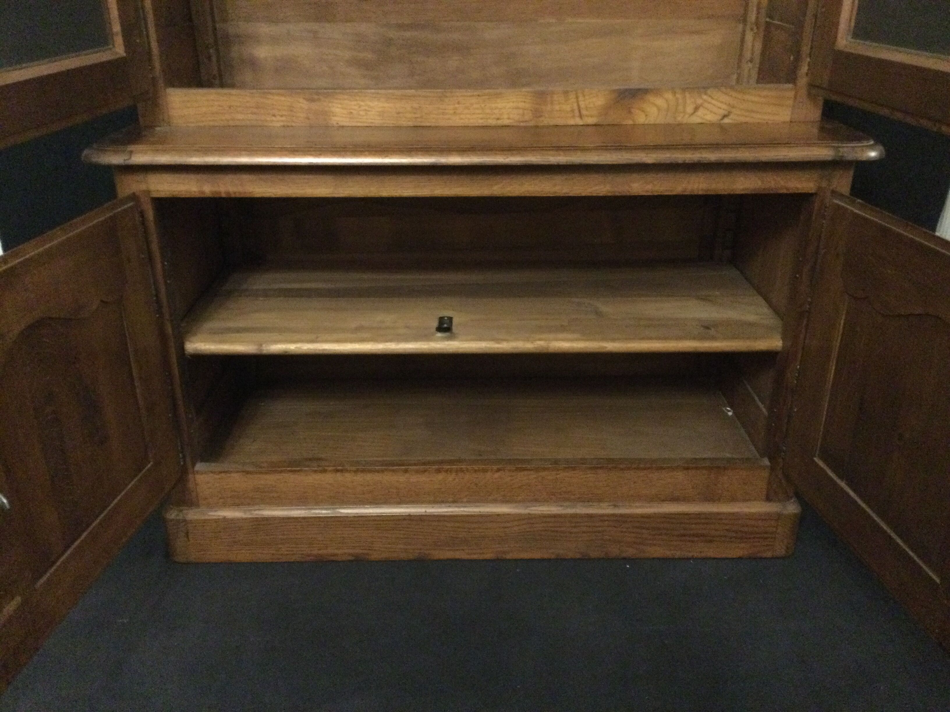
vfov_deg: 45.4
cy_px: 356
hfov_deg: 58.4
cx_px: 475
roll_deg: +0.3
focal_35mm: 31
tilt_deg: -25.1
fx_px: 851
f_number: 2.4
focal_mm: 3.3
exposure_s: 1/17
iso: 800
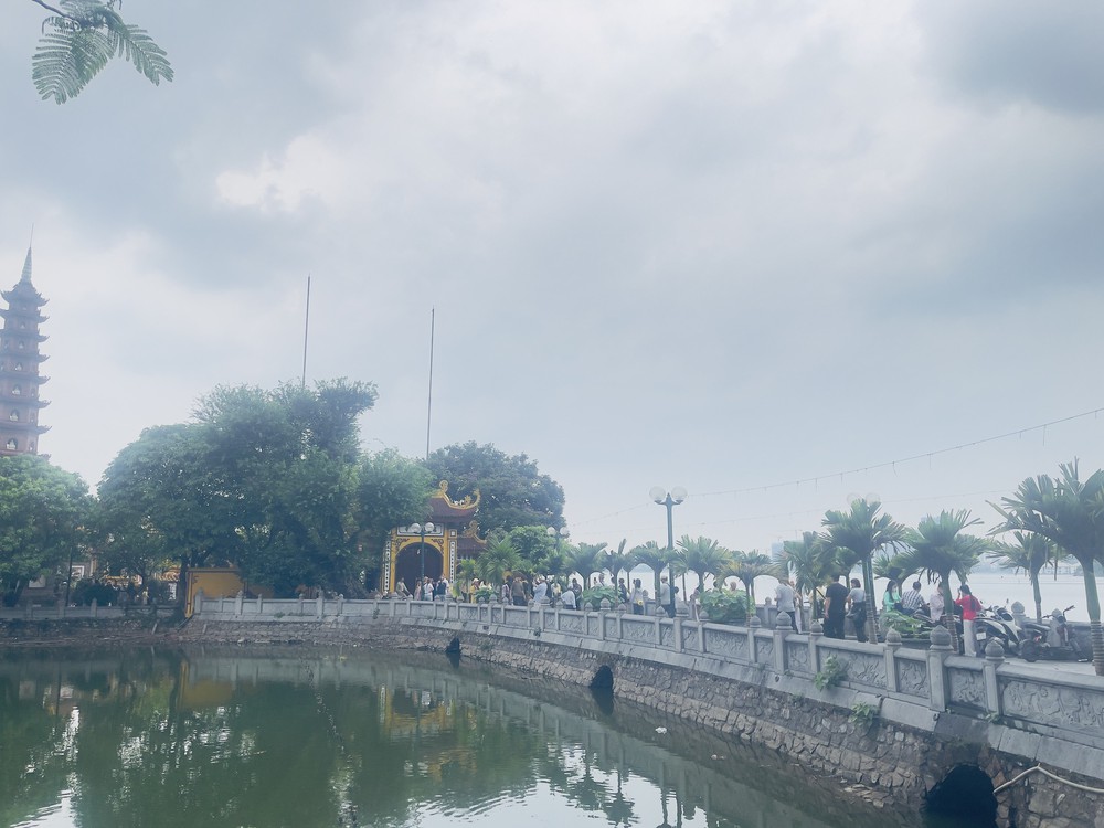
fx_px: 797
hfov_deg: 69.4
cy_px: 414
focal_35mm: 25
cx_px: 552
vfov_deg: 54.9
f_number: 1.6
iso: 50
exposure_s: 1/1225
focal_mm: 5.1
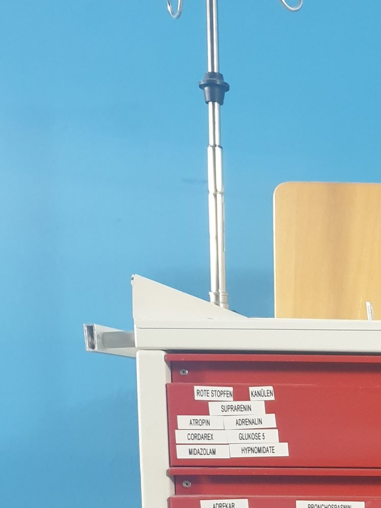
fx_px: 983
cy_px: 544
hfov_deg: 20.2
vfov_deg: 26.9
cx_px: 486
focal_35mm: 67
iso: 320
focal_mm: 4.3
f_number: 1.5
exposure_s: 1/50
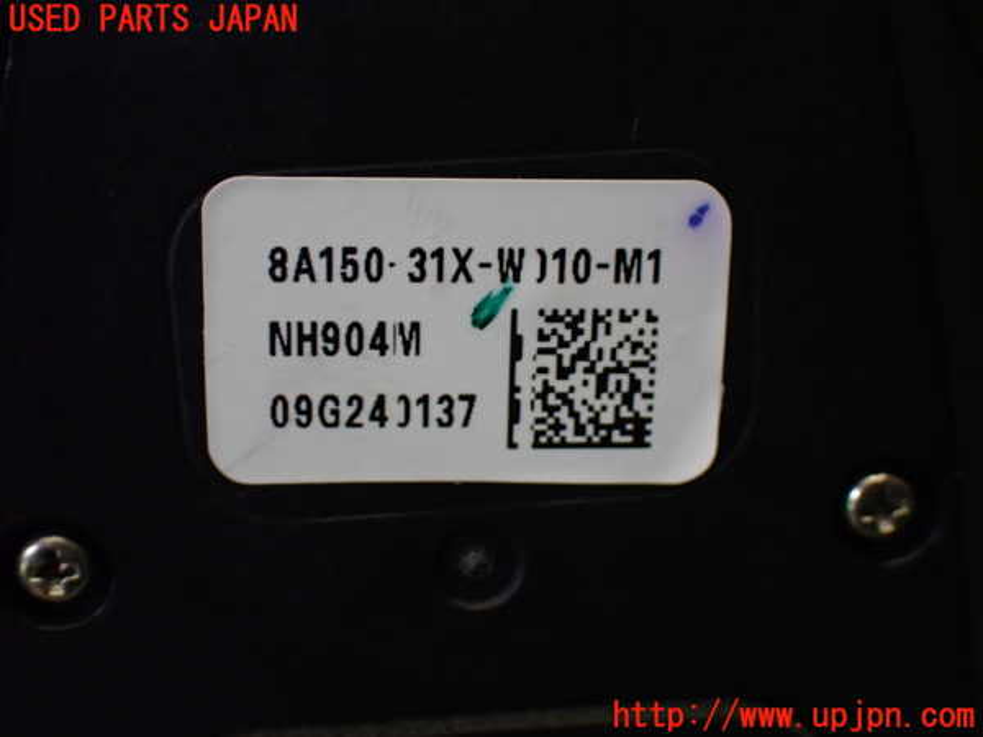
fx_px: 1647
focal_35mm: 58
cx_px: 492
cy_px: 368
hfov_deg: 33.2
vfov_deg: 25.2
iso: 800
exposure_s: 1/100
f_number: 3.5
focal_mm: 10.35
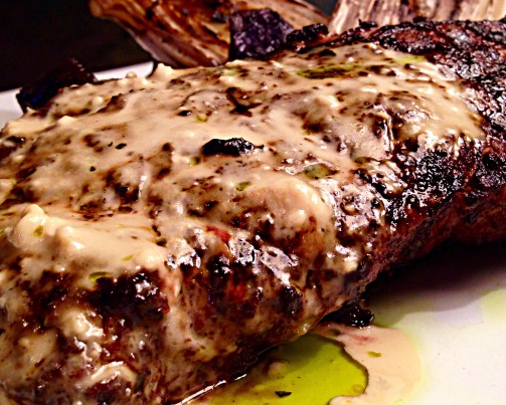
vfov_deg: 31.4
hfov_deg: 38.7
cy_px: 174
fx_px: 719
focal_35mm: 48
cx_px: 271
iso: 80
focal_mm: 4.12
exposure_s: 1/20
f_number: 2.4
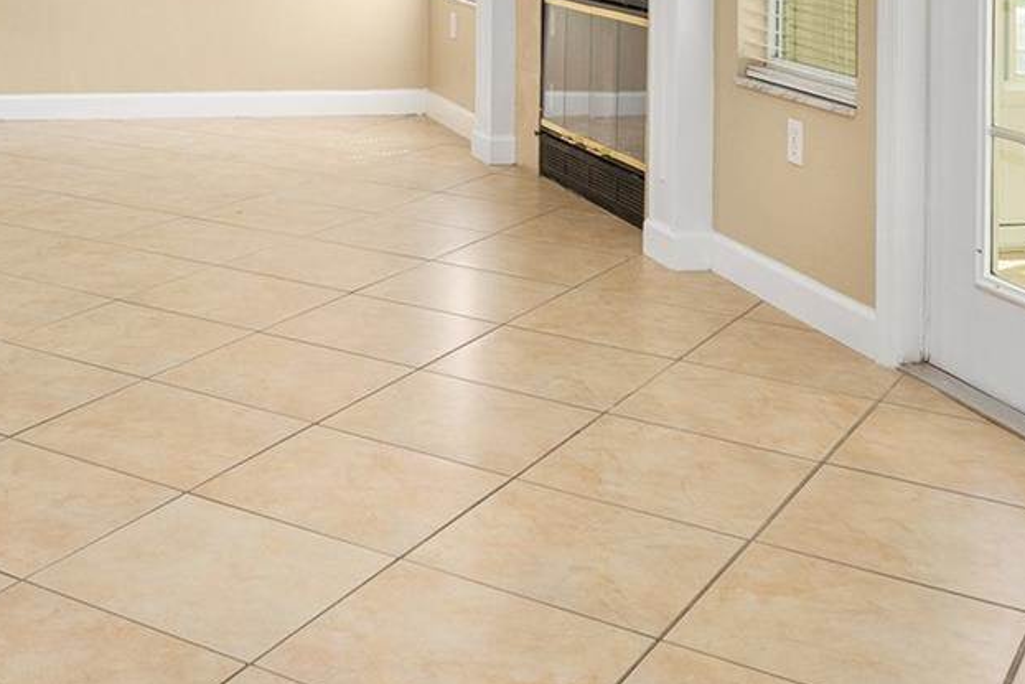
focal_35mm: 55
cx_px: 193
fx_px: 1552
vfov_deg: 22.8
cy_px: -145
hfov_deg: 35.3
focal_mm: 21.2
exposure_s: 1/30
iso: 800
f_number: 7.1
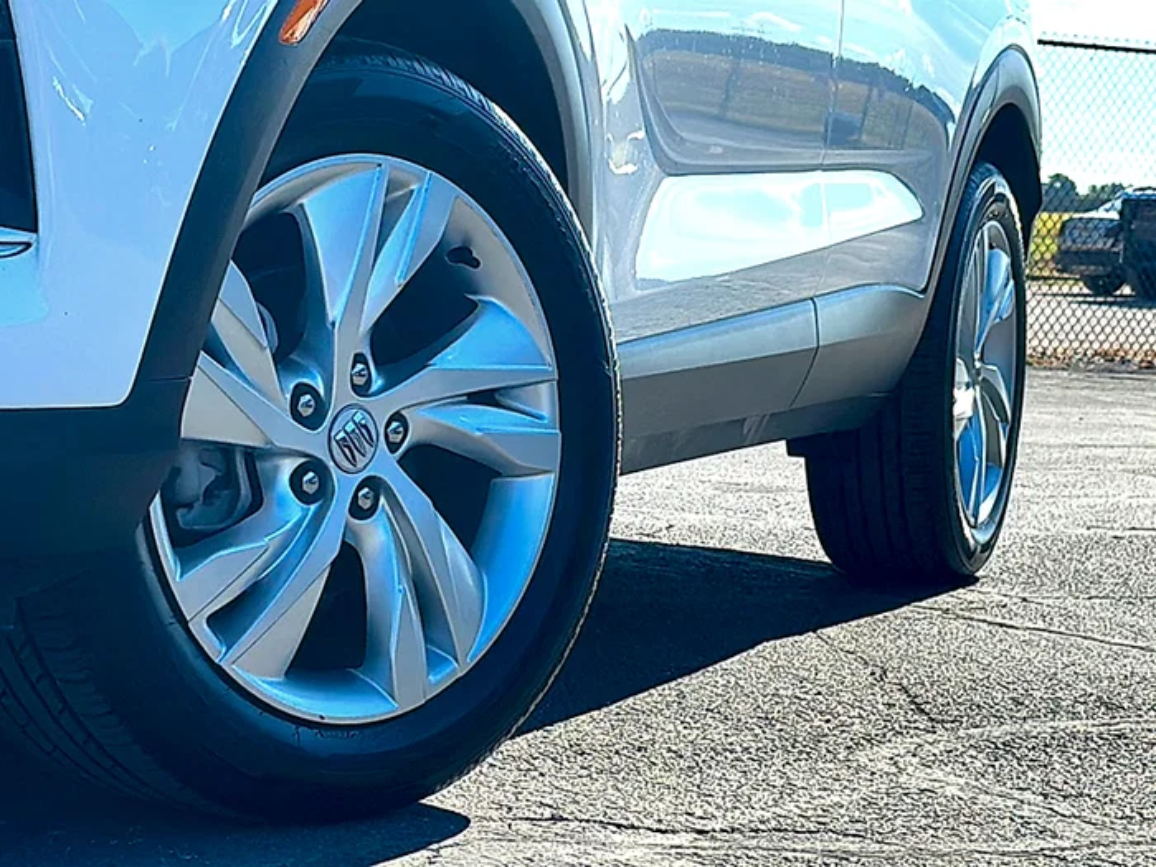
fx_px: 2738
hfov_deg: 23.8
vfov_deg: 18.0
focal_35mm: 82
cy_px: 434
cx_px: 578
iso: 64
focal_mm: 6.86
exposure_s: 1/3175
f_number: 1.78
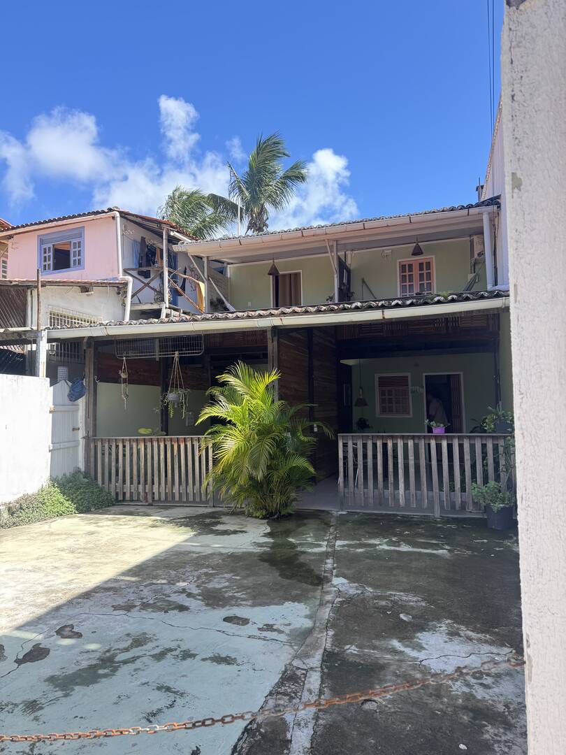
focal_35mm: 24
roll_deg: +2.0
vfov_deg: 71.6
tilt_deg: +3.1
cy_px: 378
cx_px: 283
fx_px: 523
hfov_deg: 56.8
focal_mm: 6.76
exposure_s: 1/451
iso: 80
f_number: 1.78
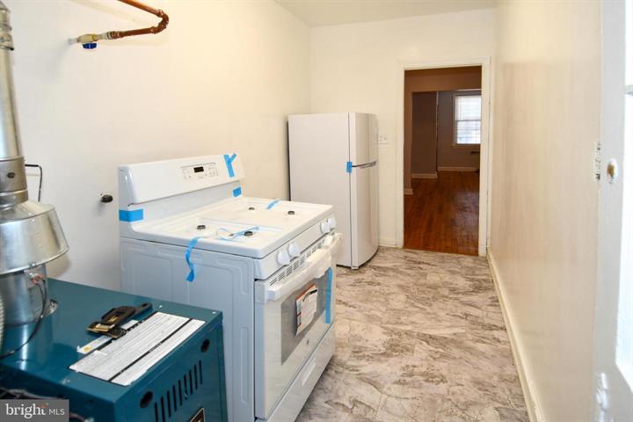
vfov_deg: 67.4
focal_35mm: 18
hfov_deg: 90.0
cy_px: 211
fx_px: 316
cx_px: 316
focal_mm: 12
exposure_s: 1/60
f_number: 4
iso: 200
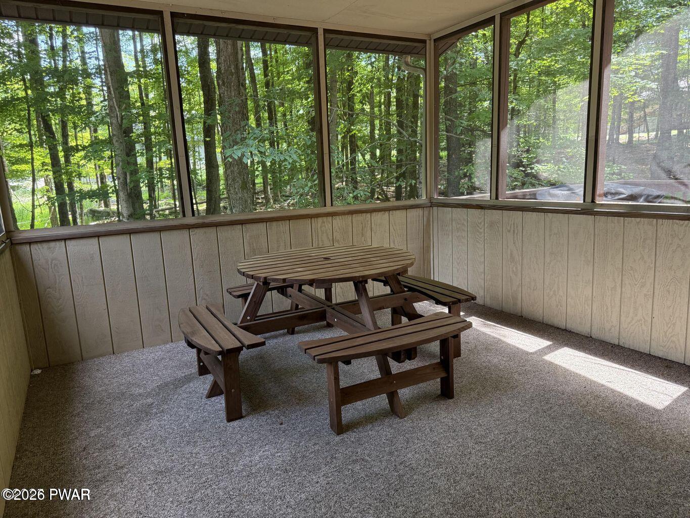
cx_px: 345
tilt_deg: -10.1
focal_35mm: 24
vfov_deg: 56.8
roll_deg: +2.5
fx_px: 478
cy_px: 259
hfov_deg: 71.6
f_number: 1.78
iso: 200
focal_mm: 6.76
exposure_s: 1/192
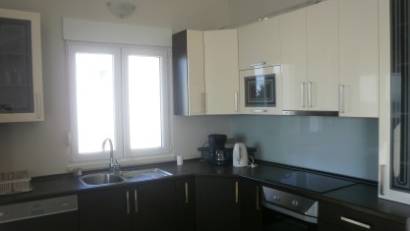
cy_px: 117
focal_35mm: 29
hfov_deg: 66.0
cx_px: 201
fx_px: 315
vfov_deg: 40.2
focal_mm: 4.65
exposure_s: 1/125
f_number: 2.6
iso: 100
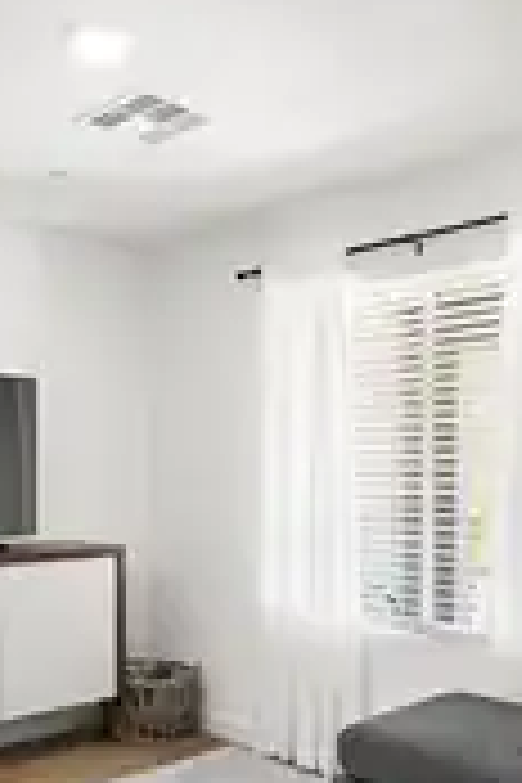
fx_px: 848
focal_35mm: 39
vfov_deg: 49.2
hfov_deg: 33.4
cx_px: 122
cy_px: 479
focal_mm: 17
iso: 400
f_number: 8
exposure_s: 1/13
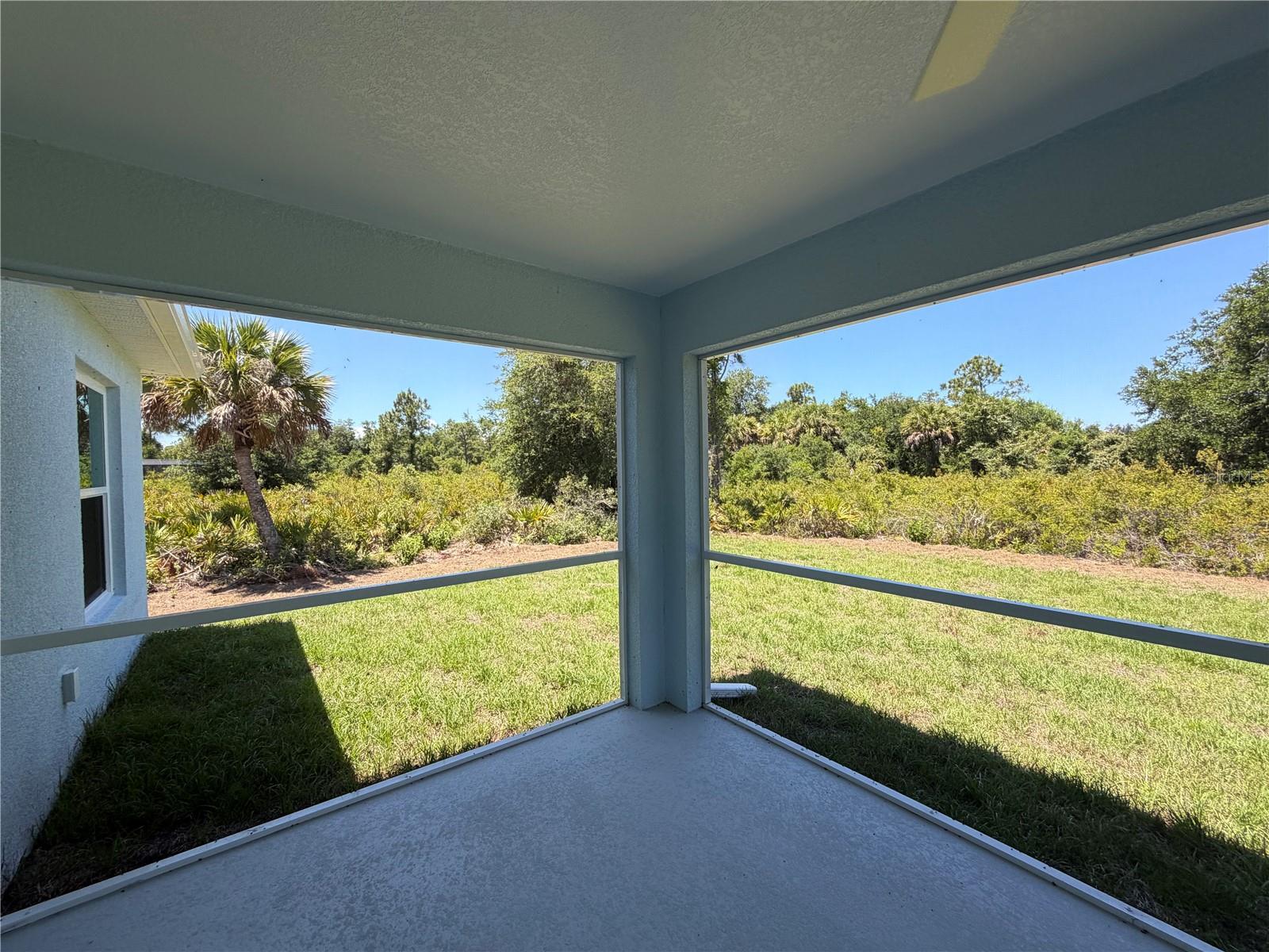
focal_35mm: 14
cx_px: 634
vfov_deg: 85.7
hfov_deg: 102.1
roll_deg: +1.1
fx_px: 513
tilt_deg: -1.8
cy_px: 476
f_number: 2.2
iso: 64
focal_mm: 2.22
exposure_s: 1/502
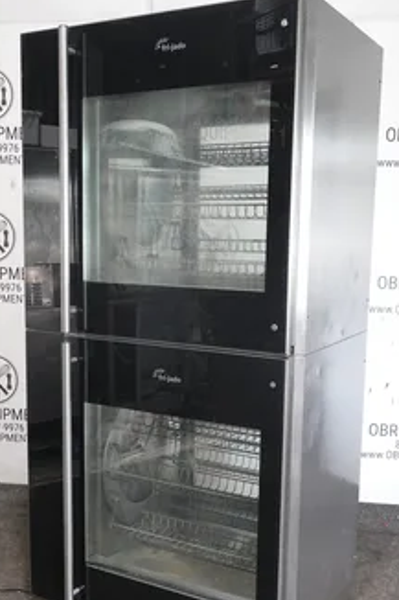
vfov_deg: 45.4
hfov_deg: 31.2
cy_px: 335
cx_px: 196
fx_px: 716
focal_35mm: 43
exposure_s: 1/40
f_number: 3.5
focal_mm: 13.03
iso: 1000
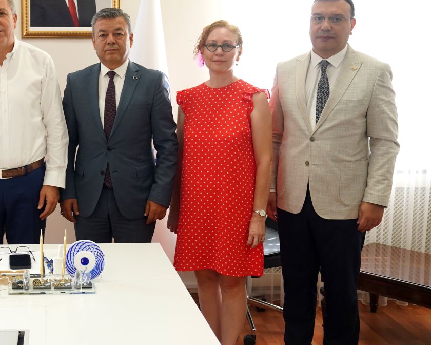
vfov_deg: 26.7
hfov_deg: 32.0
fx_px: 727
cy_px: 157
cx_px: 76
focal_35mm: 57
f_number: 3.5
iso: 1600
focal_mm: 34
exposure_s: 1/200
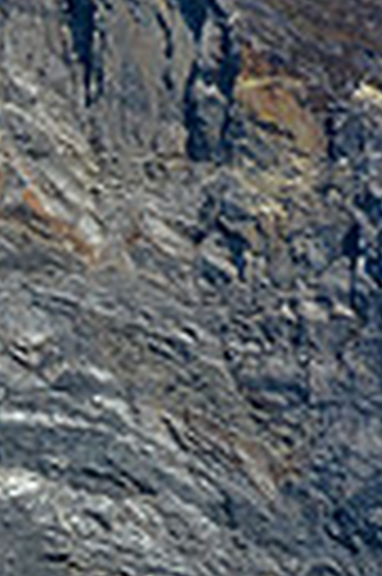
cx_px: -81
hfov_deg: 3.3
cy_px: 464
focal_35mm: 421
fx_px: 6719
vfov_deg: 4.9
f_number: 14
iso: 800
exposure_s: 1/1000
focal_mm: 80
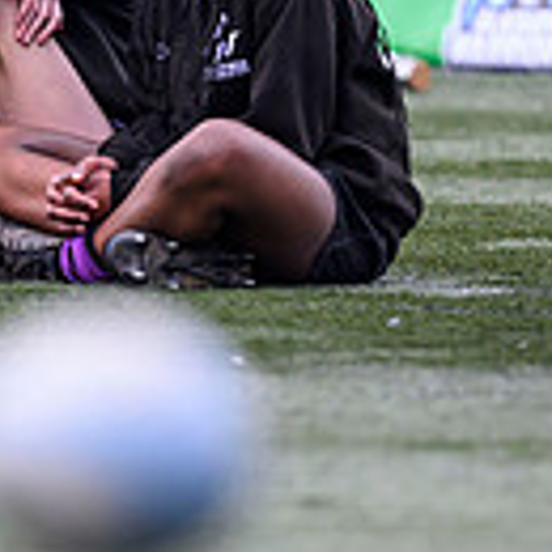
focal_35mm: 1763
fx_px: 31807
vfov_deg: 1.0
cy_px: 200
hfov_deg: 1.0
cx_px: -311
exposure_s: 1/1250
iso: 500
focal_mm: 400
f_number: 3.2
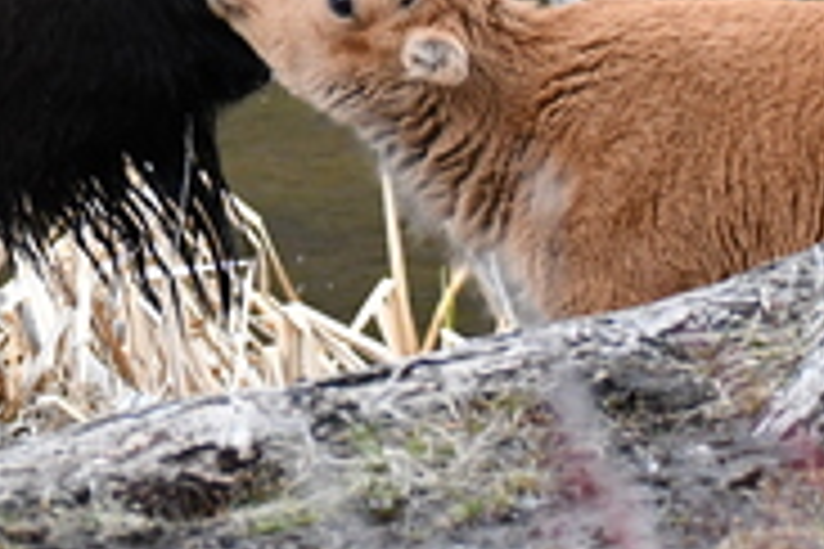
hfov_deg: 2.4
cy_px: -11
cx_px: 23
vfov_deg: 1.6
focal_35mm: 873
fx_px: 19980
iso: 1800
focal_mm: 190
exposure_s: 1/250
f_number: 5
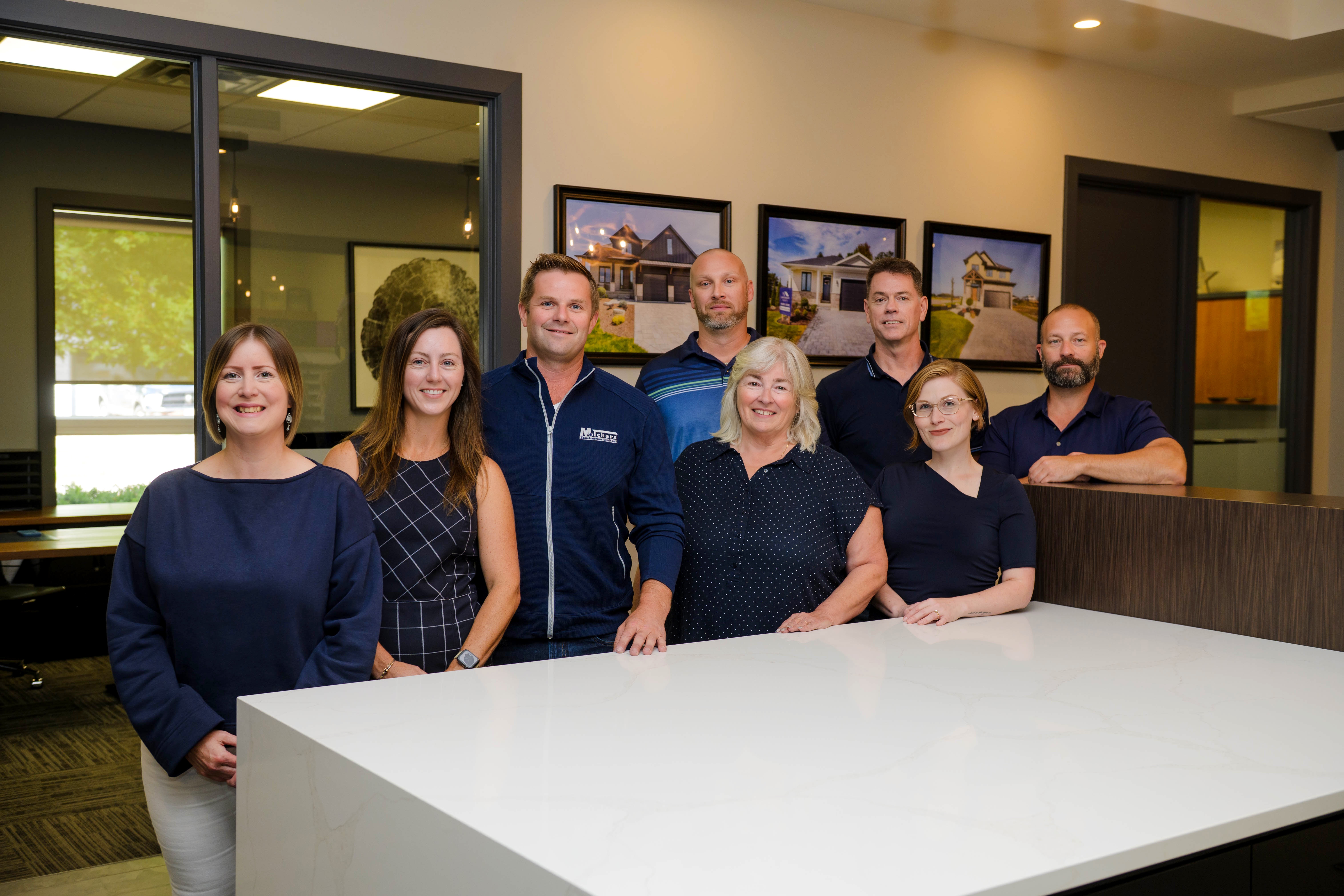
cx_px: 672
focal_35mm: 38
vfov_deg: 35.1
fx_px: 1419
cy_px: 448
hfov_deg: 50.7
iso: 640
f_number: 4
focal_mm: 38
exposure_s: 1/160
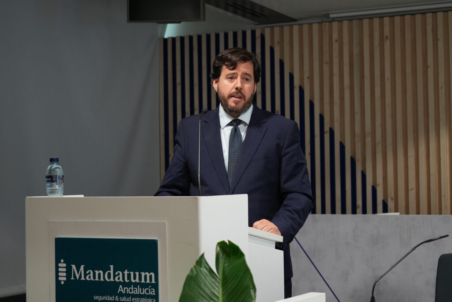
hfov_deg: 28.8
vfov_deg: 19.5
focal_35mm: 70
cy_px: 151
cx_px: 226
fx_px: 879
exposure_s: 1/80
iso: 2500
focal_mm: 70
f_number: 5.6
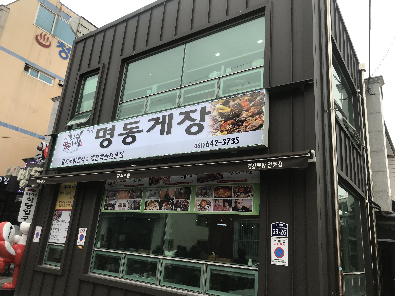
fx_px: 320
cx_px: 198
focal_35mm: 28
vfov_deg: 49.7
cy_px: 148
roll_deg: -4.9
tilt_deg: +16.2
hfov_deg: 63.4
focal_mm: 3.99
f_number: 1.8
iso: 20
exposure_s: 1/501
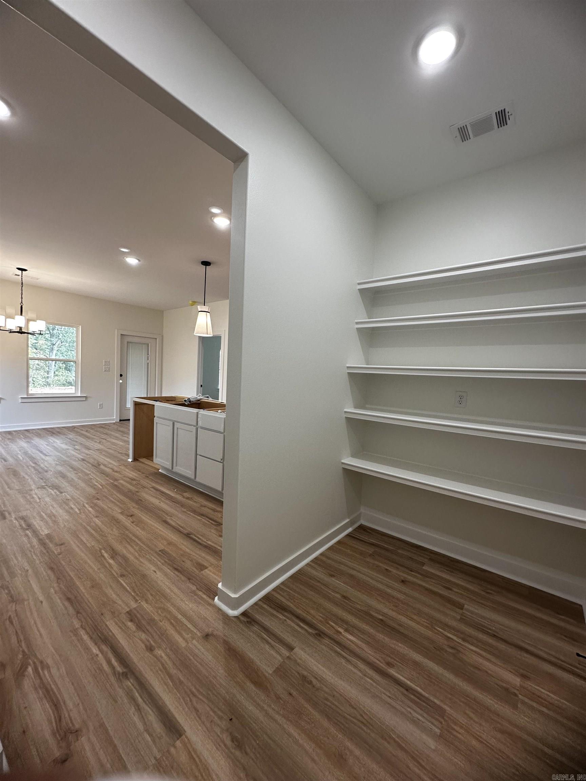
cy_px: 390
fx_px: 316
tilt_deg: -2.2
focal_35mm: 14
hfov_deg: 85.7
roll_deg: -3.0
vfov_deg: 102.1
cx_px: 293
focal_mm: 2.22
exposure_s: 1/120
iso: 160
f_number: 2.2
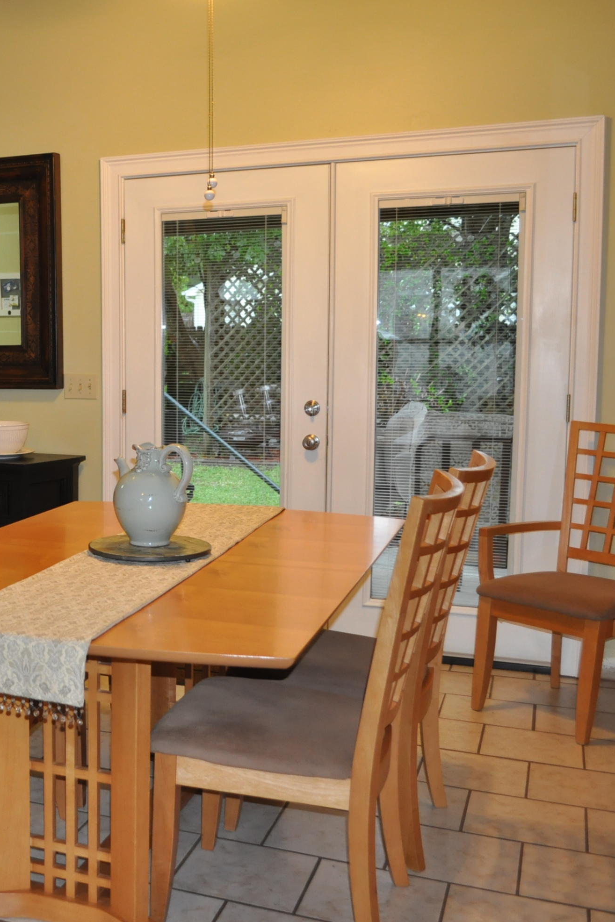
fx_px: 1051
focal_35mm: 41
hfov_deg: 30.2
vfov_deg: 47.4
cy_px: 458
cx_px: -7
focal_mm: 18
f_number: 3.5
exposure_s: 1/60
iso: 800
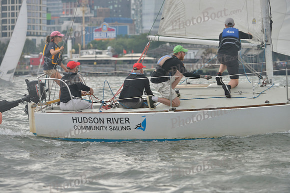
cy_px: 96
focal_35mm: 240
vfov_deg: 5.7
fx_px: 1934
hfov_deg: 8.6
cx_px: 145
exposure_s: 1/1000
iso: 400
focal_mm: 240
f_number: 6.3
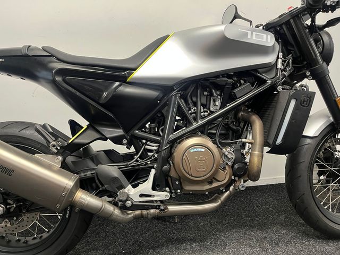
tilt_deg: -8.9
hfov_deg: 67.3
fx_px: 255
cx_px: 170
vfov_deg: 53.1
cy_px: 128
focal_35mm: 26
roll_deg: +4.3
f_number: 1.6
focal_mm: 5.1
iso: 250
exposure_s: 1/50
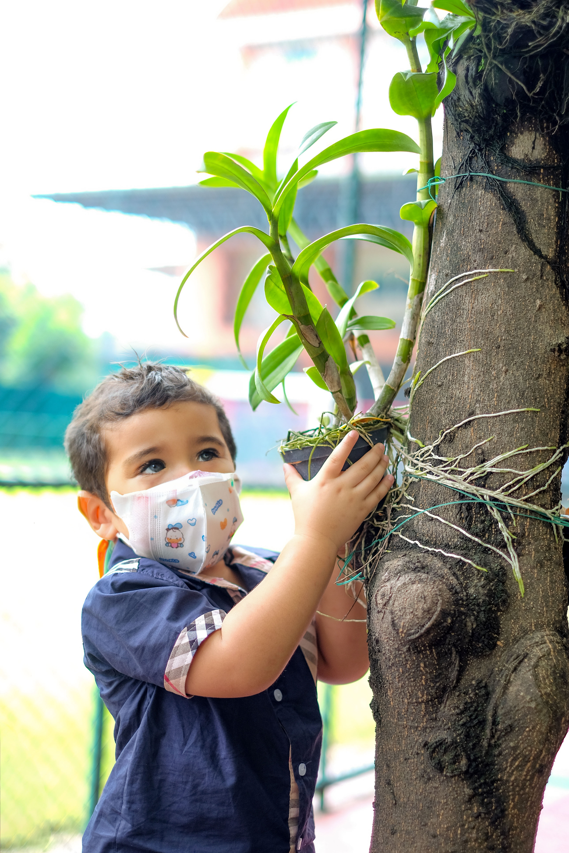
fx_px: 1256
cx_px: 284
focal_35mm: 53
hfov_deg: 25.5
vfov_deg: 37.5
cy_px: 426
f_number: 1.4
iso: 200
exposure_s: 1/450
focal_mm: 35
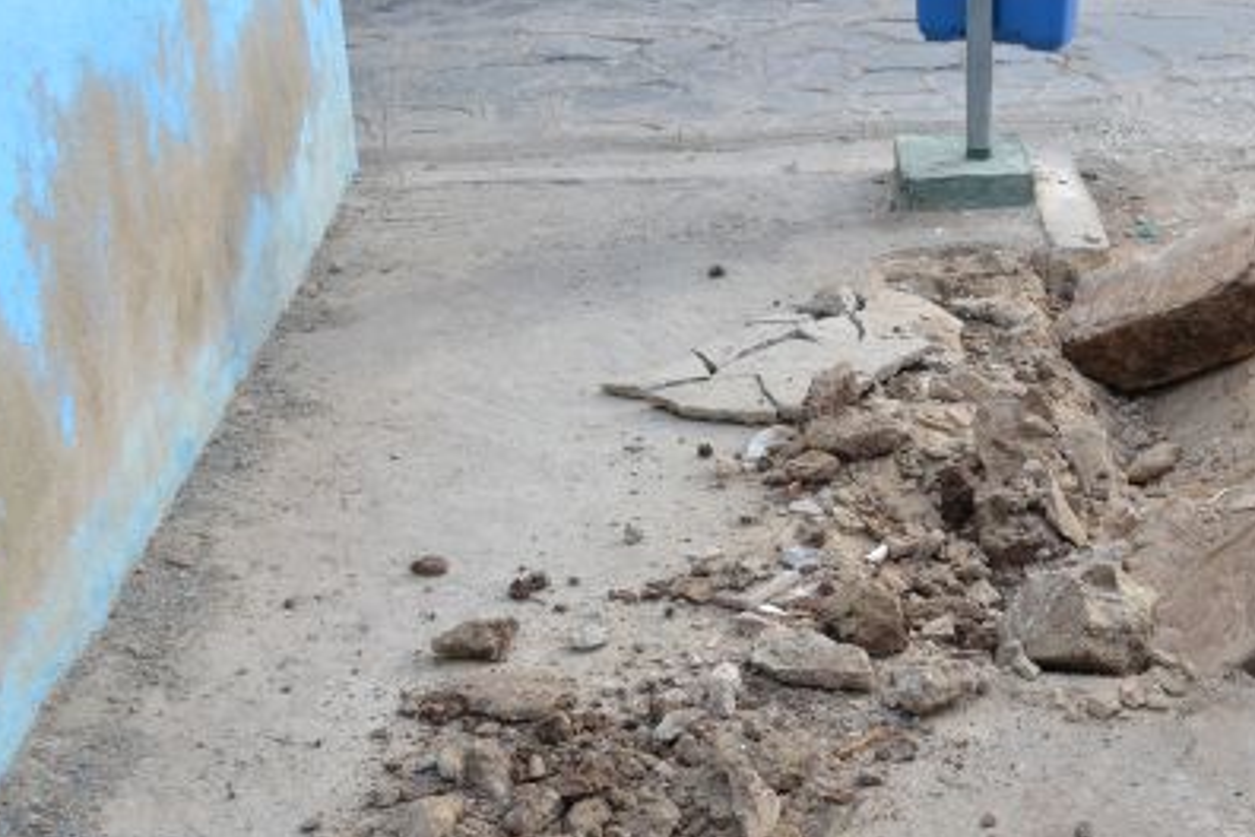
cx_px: 970
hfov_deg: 31.2
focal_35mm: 63
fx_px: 2196
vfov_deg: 21.3
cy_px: 666
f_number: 5.6
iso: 100
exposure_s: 1/125
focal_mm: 26
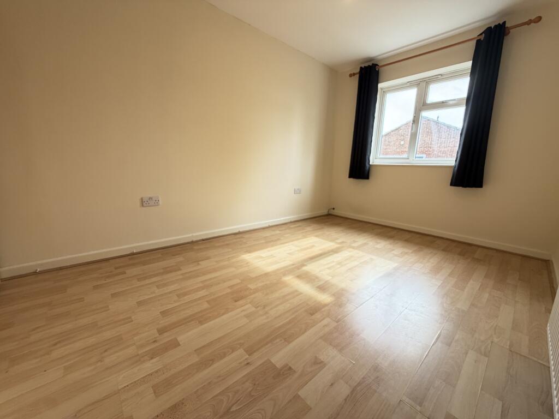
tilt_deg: -10.3
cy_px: 210
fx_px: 226
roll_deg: -2.7
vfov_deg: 85.7
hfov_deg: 102.1
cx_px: 280
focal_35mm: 14
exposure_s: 1/121
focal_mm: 2.22
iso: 200
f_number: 2.2
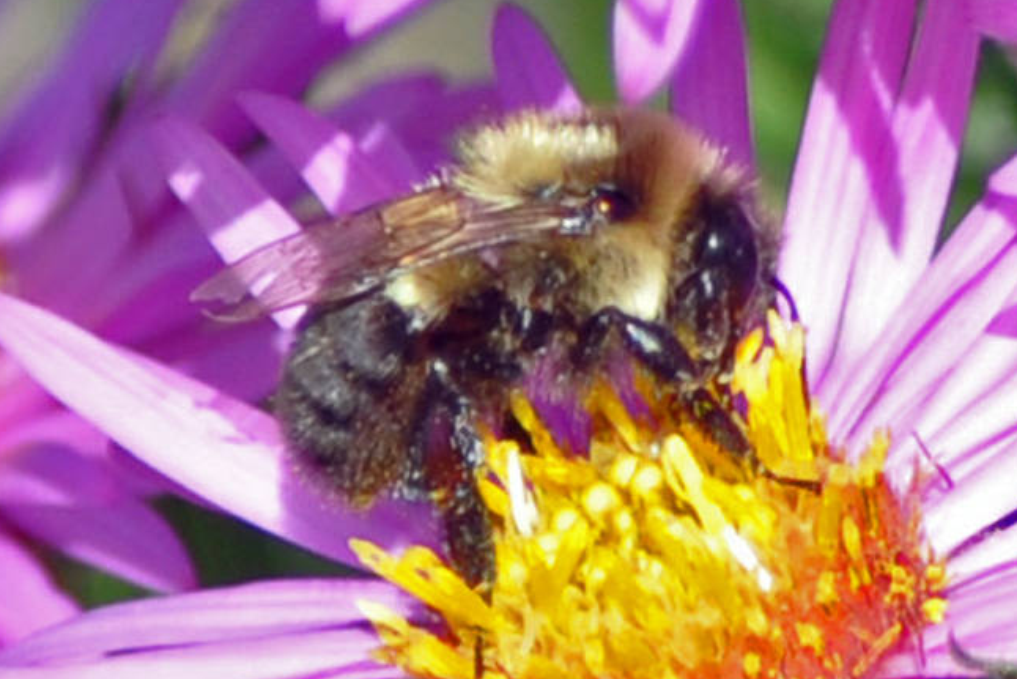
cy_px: 444
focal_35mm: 895
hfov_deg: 2.3
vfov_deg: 1.5
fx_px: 25288
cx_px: 2160
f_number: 6.3
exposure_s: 1/640
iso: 200
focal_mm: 90
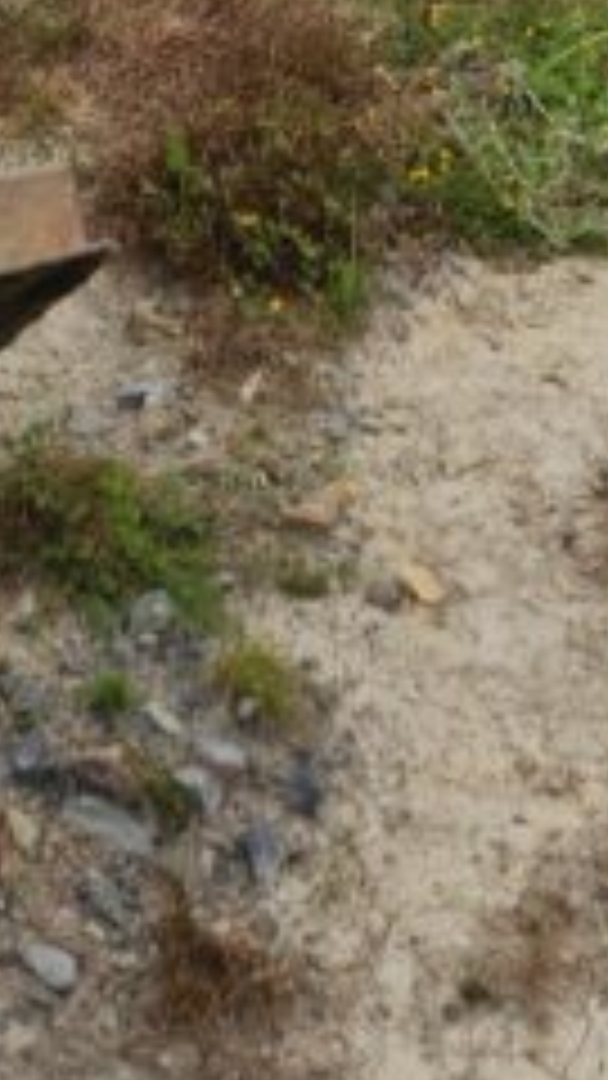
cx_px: 95
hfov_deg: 11.3
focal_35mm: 107
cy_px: -1130
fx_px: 3067
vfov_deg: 15.6
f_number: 1.8
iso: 20
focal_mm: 5.4
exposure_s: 1/1307
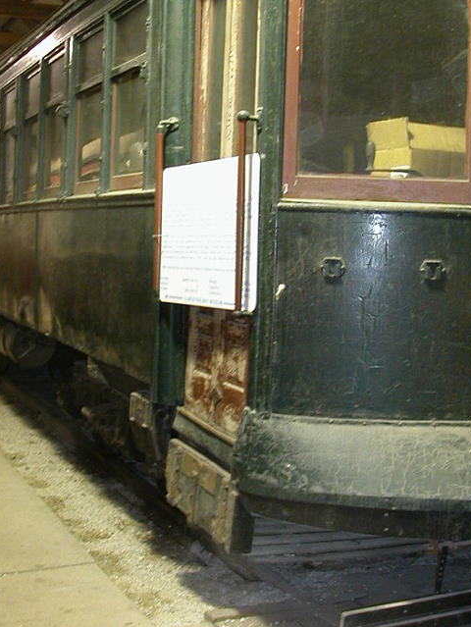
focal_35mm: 54
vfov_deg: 35.3
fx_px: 979
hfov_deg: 27.0
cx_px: 262
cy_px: 238
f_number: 2.7
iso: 200
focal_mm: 5.6
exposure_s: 1/11.2
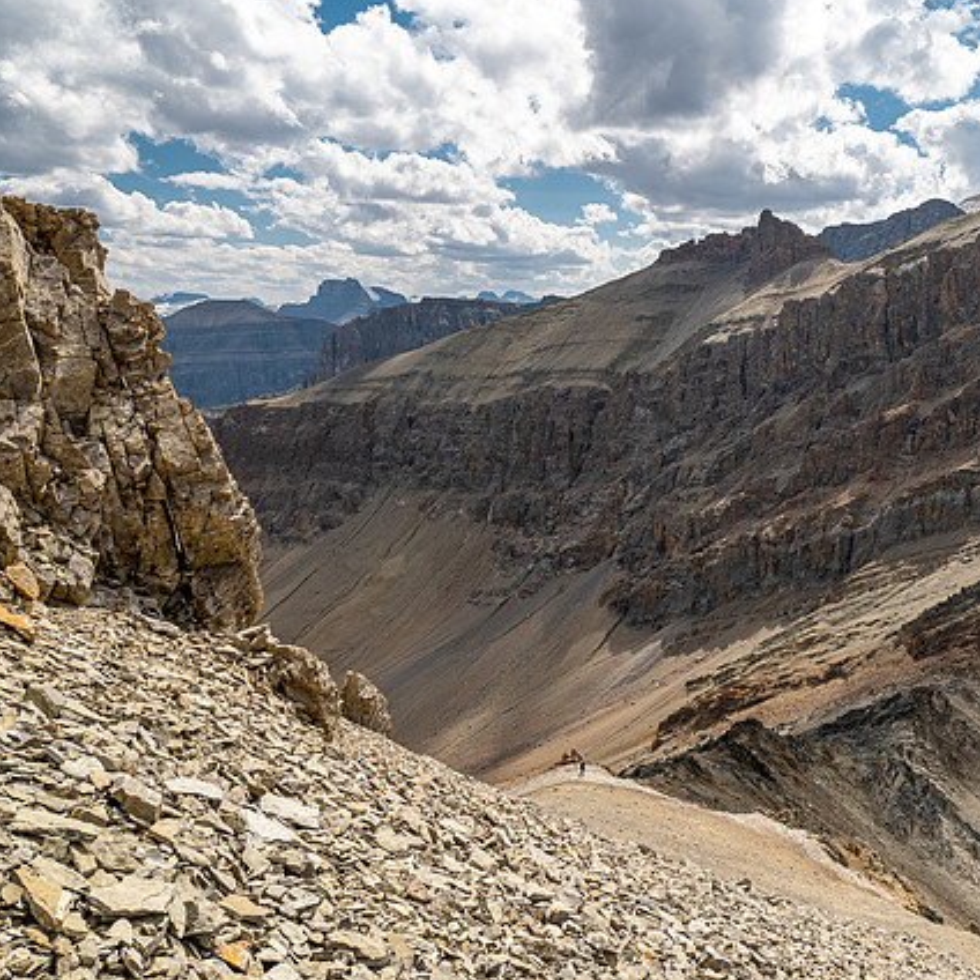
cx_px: 622
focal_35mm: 29
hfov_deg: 54.9
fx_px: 929
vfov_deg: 55.6
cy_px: 484
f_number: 8
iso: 200
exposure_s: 1/250
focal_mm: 12
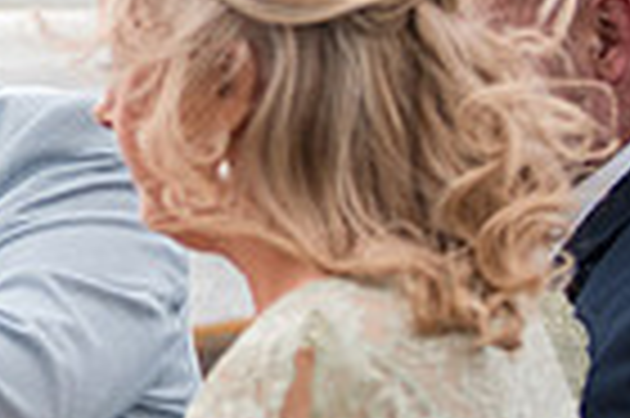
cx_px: -562
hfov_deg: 9.1
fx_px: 3776
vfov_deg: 6.3
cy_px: 640
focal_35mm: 216
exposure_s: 1/2000
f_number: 2.2
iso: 100
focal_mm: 35
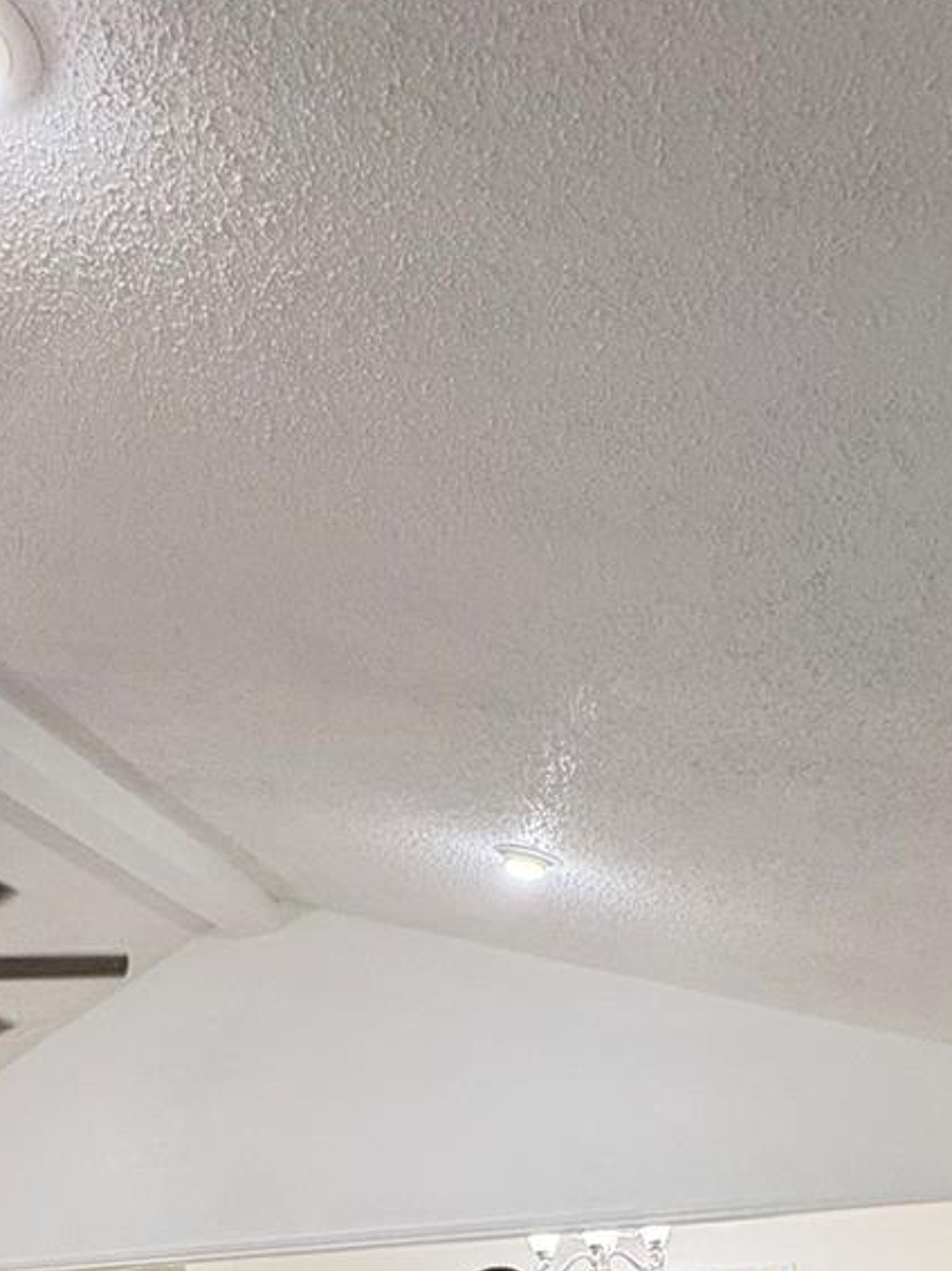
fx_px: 1394
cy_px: 1406
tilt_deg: +0.5
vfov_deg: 39.7
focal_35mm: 38
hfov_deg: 34.9
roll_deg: +0.9
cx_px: 43
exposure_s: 1/60
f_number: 2.2
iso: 400
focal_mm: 2.22
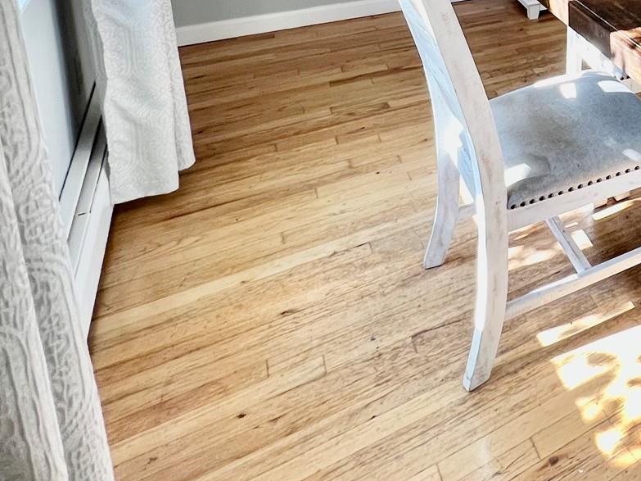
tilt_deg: -11.6
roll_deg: -4.2
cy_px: -106
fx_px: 629
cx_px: 786
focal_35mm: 34
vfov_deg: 33.4
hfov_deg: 38.3
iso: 160
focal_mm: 1.57
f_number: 1.8
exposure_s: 1/120
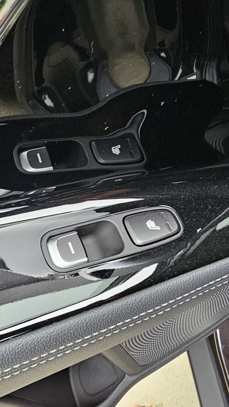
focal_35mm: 30
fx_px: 324
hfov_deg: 37.3
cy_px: 218
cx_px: 40
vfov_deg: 64.2
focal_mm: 2.2
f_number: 2.2
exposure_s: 1/30
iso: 320
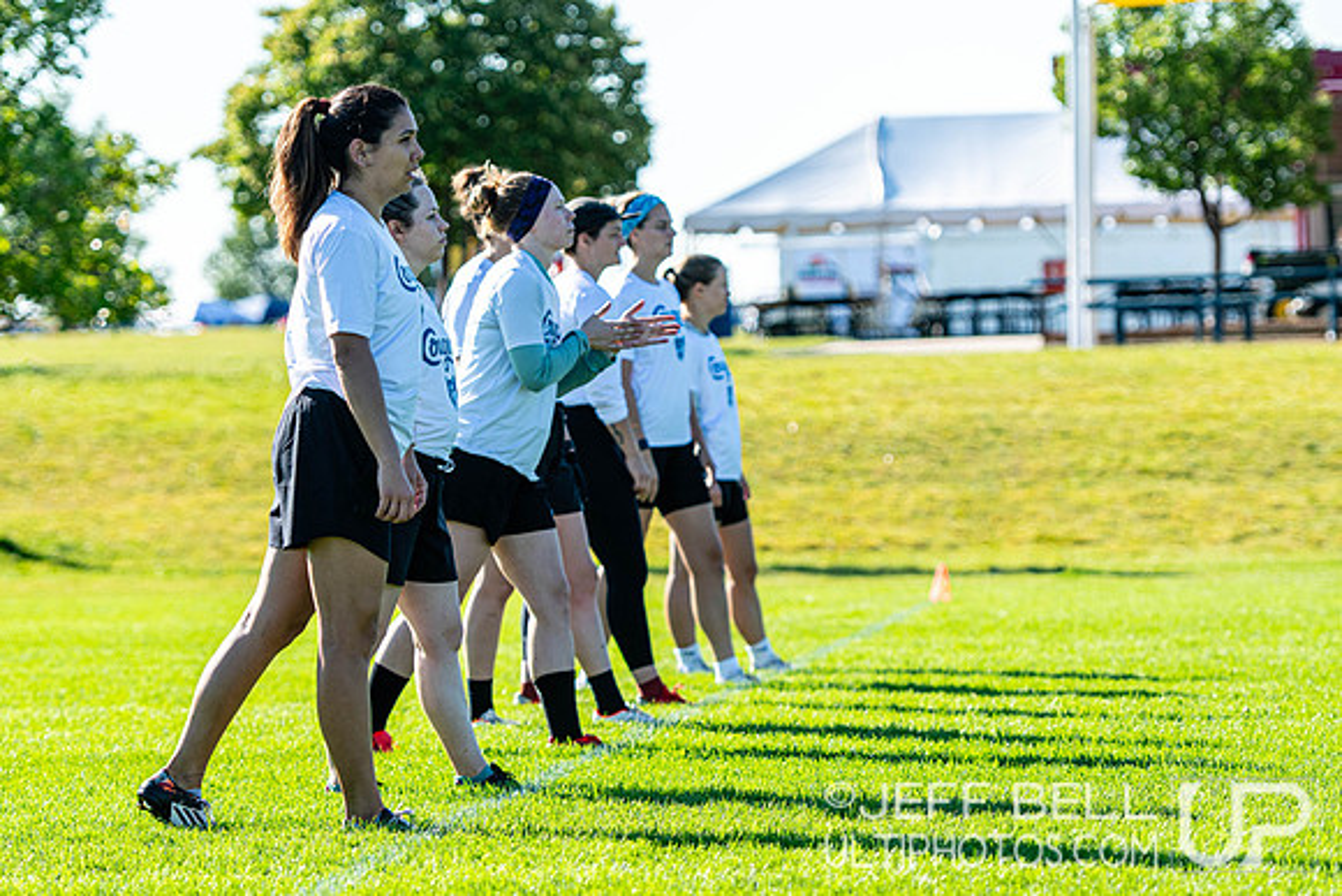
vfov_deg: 7.6
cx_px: 671
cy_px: 448
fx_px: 6711
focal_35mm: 180
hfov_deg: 11.4
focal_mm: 120
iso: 100
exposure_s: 1/1000
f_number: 3.2
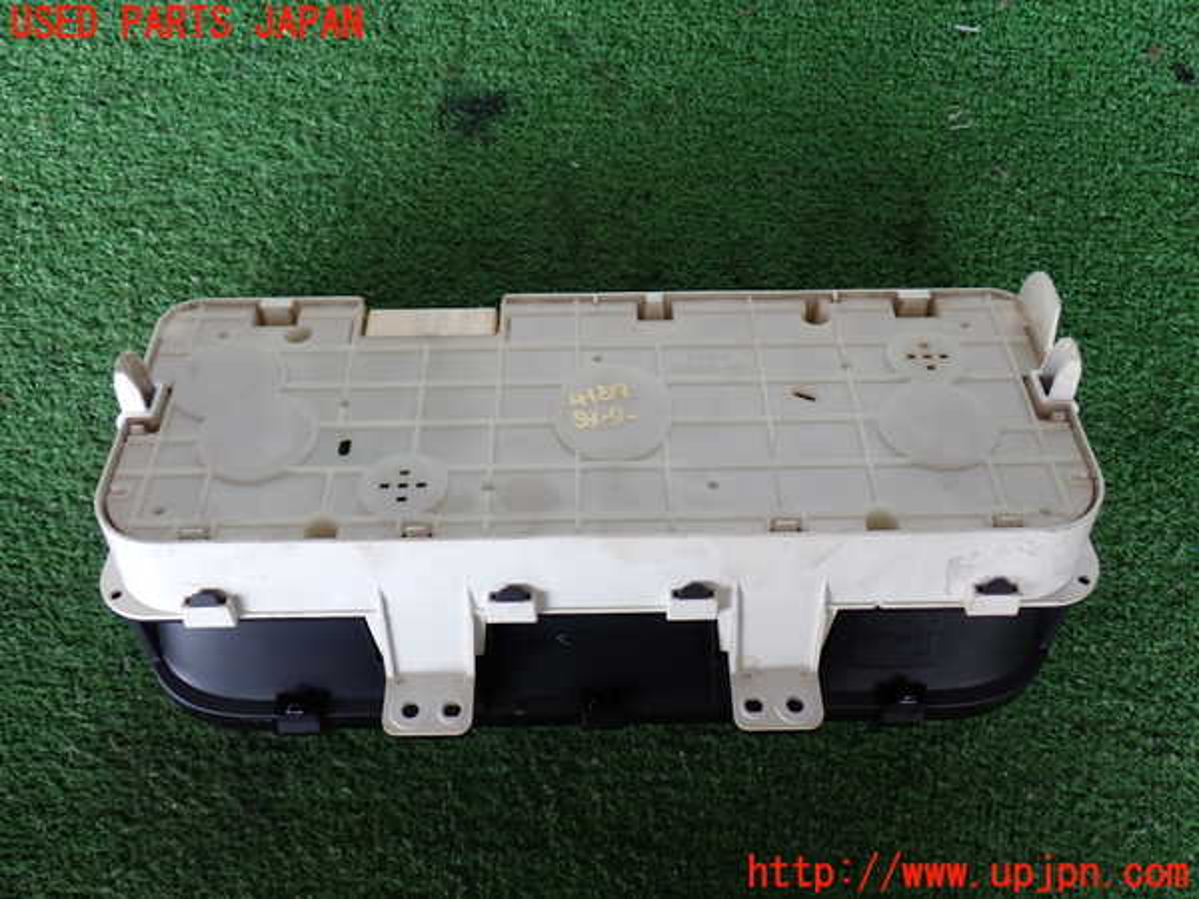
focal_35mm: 36
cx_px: 600
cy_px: 450
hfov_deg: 51.4
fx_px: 1247
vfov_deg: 39.7
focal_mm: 6.37
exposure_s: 1/50
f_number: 2.5
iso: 200
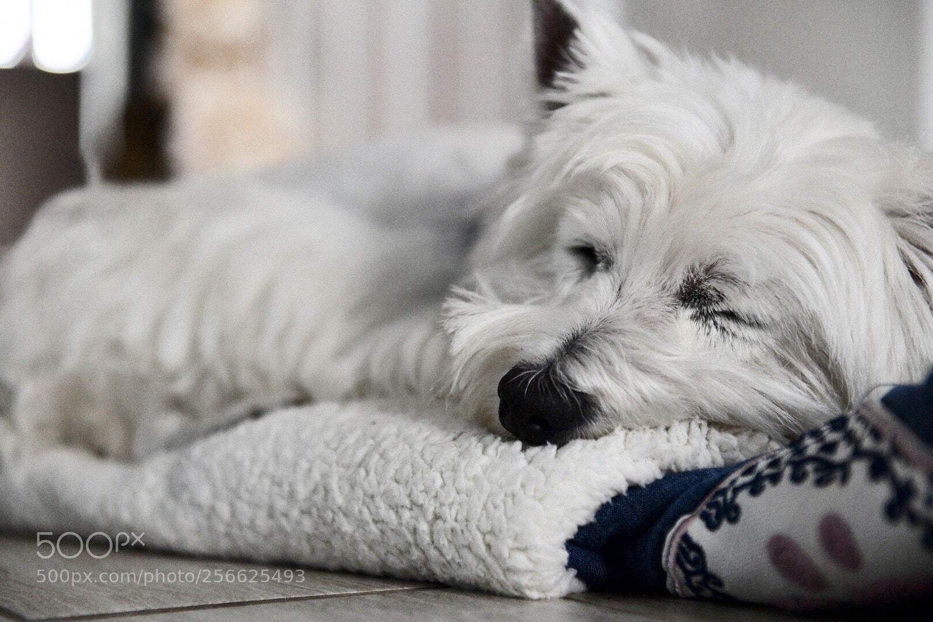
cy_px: 311
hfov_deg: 28.8
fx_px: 1814
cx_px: 466
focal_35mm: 70
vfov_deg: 19.5
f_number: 3.5
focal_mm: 70
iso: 1250
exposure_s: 1/320
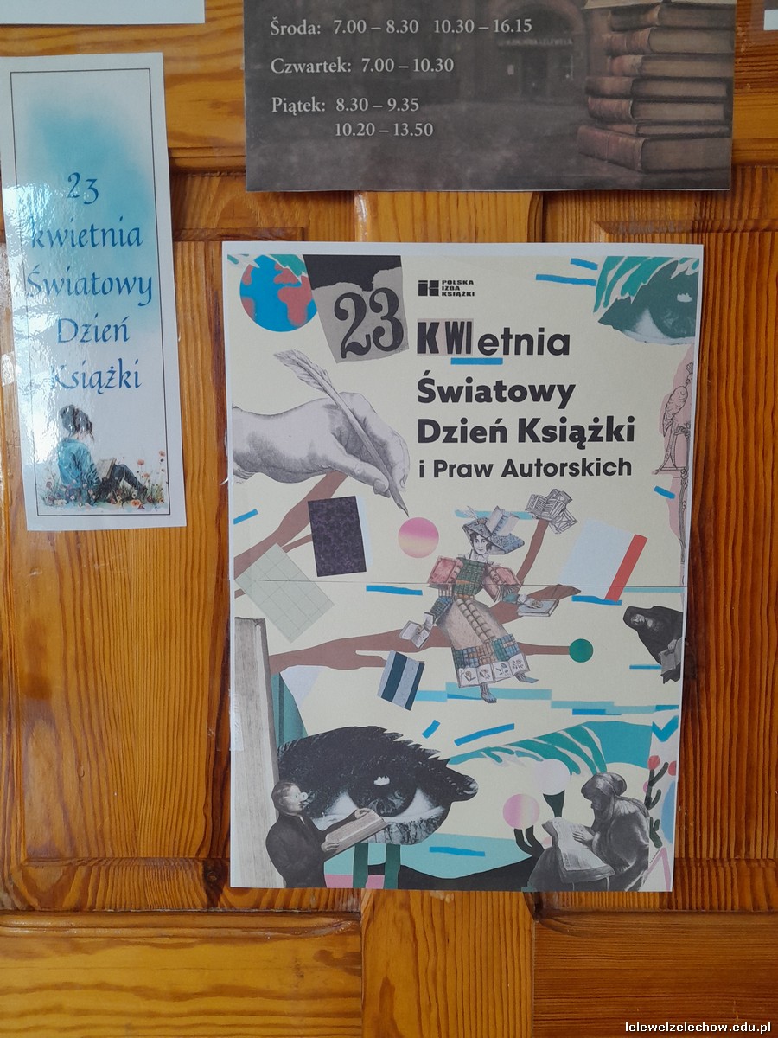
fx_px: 809
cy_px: 519
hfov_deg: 51.4
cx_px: 389
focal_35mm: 27
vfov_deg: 65.3
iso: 250
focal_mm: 4
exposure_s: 1/50
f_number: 1.8
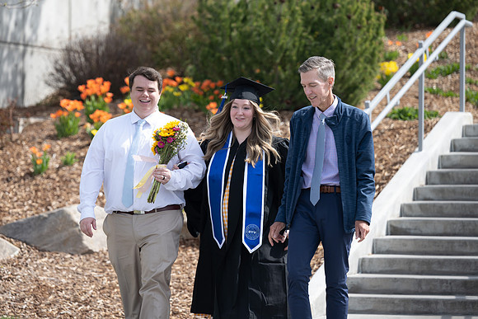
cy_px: 130
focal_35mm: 208
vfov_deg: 6.6
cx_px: 209
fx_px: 2761
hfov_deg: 9.9
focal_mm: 175
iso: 50
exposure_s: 1/320
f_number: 3.5
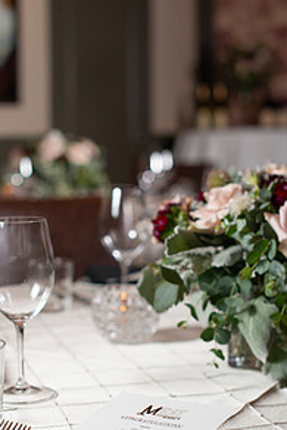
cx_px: 125
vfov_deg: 26.2
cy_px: 286
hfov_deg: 17.7
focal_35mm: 77
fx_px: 920
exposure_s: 1/250
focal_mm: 50
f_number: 2.8
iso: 200
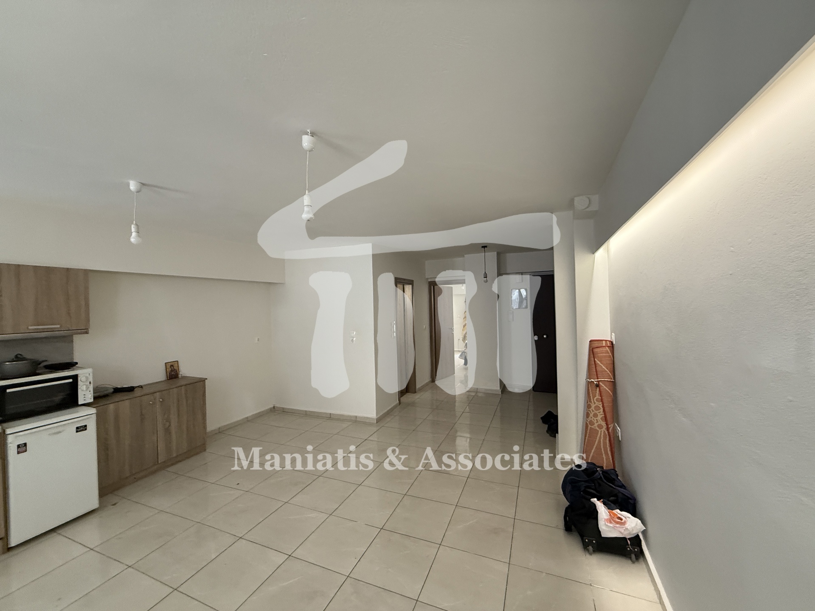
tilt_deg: +1.8
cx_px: 408
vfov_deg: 85.7
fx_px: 330
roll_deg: +2.8
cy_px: 306
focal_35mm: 14
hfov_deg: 102.1
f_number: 2.2
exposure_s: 1/98
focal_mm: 2.22
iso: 320
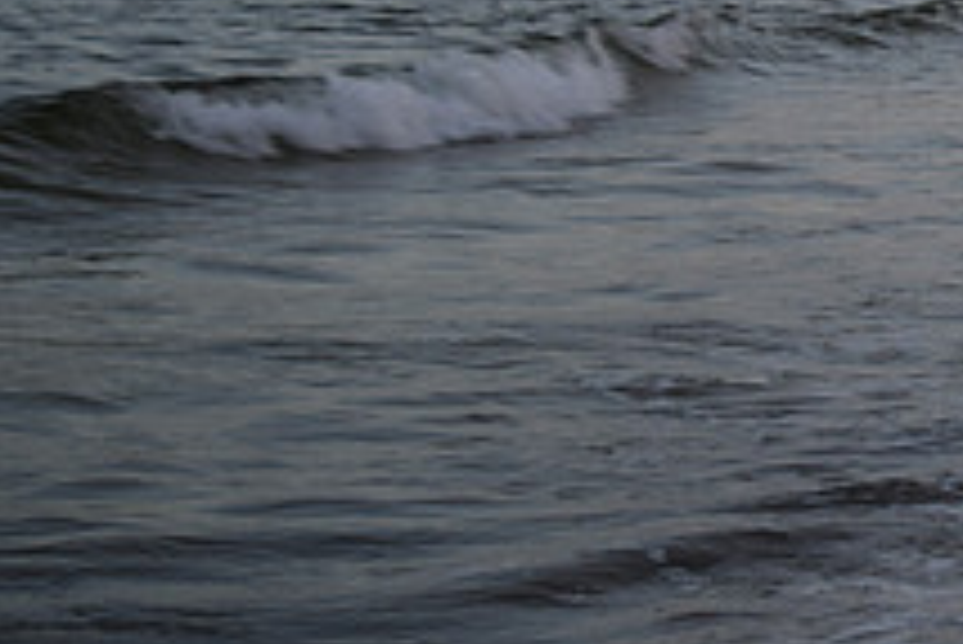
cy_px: 115
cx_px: 1120
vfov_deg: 9.9
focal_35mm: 138
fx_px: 3694
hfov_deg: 14.4
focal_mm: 34
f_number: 4.5
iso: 400
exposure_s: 1/60
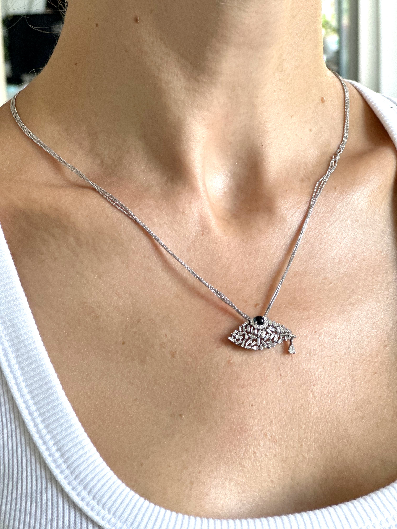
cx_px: 198
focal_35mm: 77
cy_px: 264
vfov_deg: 25.3
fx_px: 1177
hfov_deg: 19.1
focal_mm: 9
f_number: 2.8
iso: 160
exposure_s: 1/121
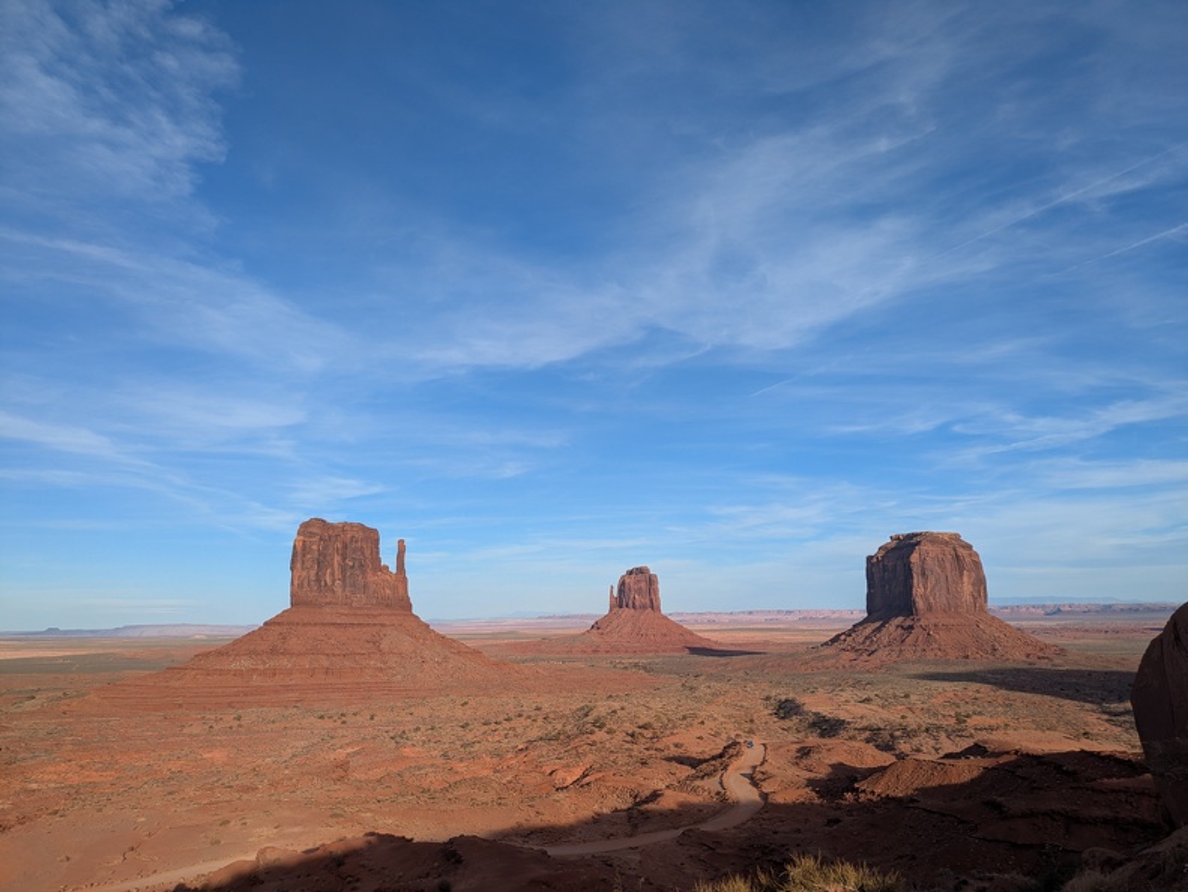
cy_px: 446
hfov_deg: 69.4
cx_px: 594
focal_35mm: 25
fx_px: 858
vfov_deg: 54.9
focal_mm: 5.43
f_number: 1.89
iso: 46
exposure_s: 1/1776
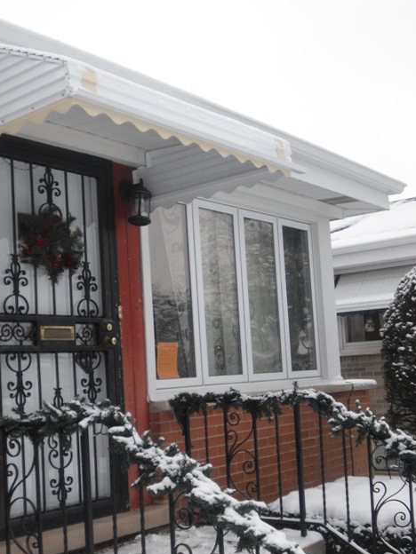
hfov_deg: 29.0
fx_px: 801
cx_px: 153
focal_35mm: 50
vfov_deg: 38.1
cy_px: 325
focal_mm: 6.51
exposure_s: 1/80
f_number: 3.1
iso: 100
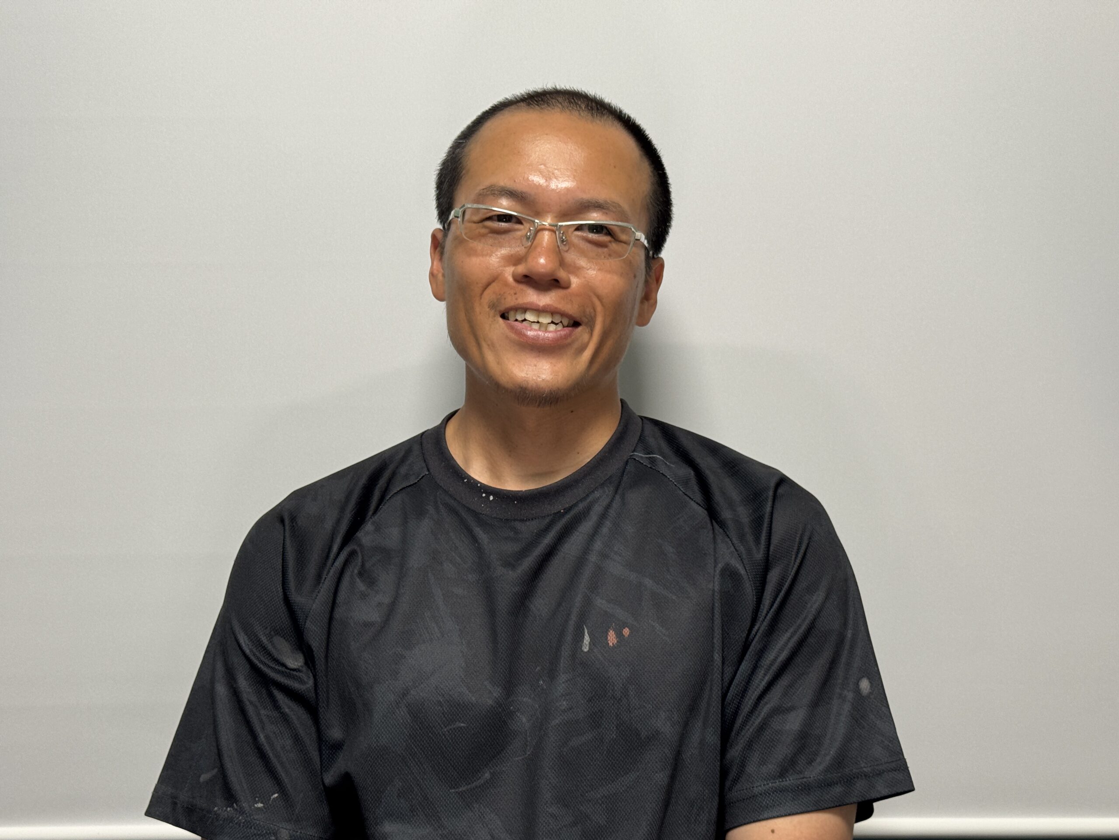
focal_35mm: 48
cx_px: 560
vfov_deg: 30.3
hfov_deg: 39.7
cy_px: 420
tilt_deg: -4.7
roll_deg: -0.1
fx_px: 1552
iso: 100
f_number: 1.78
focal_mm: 6.76
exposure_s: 1/63
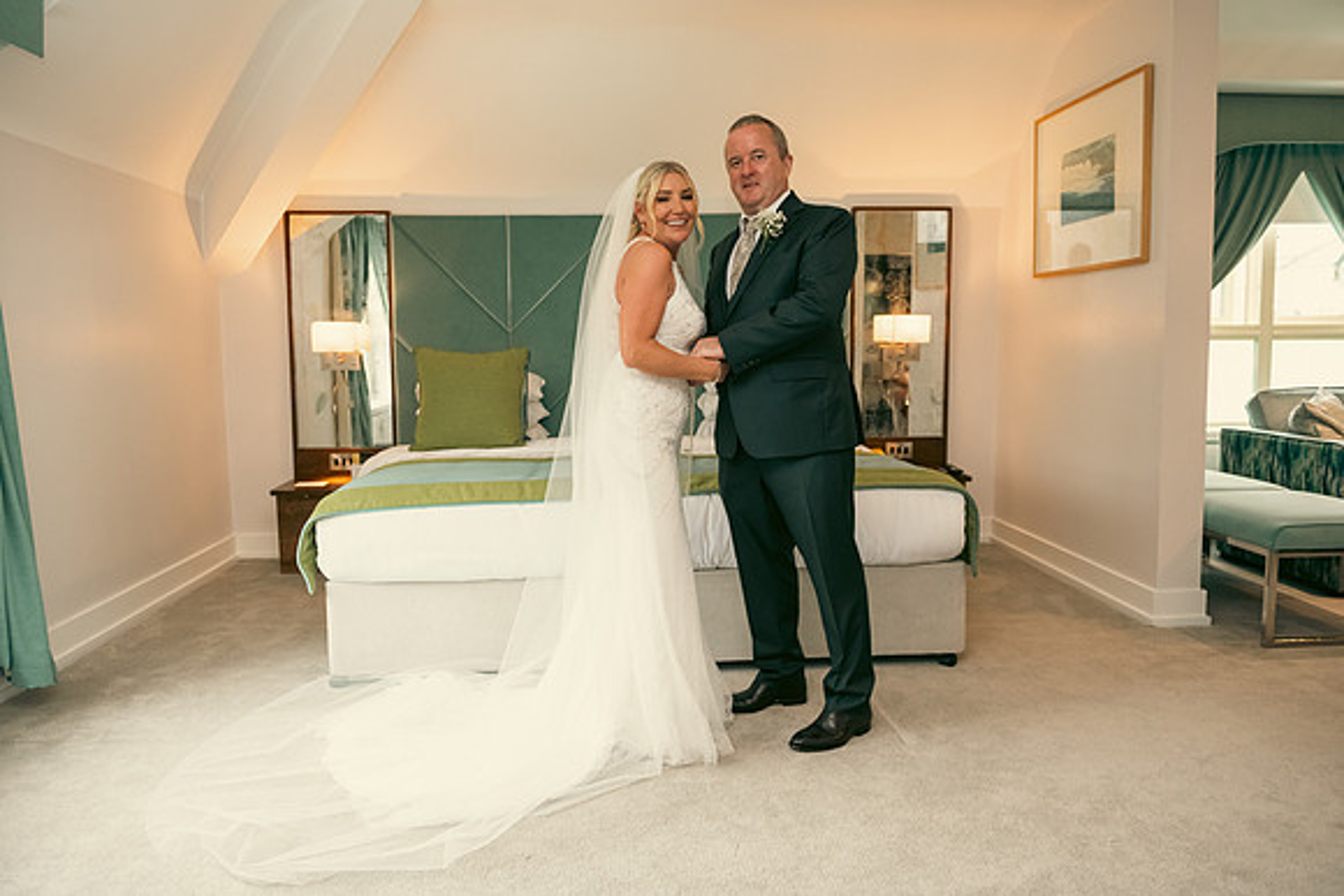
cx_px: 672
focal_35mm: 27
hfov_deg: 67.8
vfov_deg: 48.3
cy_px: 448
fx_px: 1000
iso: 800
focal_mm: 26
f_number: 3.5
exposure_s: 1/160
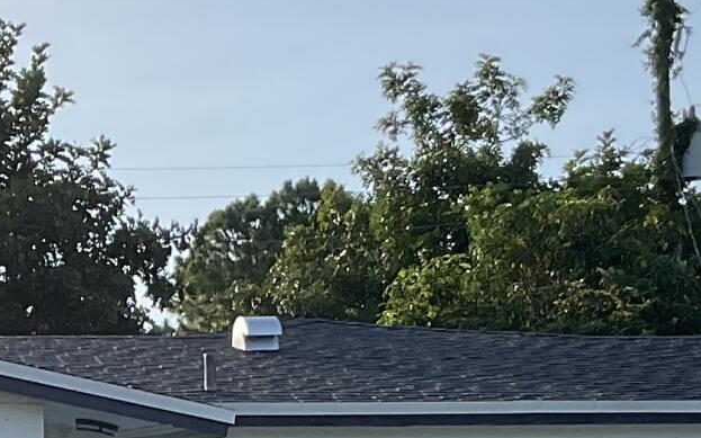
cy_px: 812
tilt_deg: -5.3
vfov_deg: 8.5
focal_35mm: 148
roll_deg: +1.3
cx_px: -86
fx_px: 2827
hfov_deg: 13.8
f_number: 1.8
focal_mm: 3
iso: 16
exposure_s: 1/1626
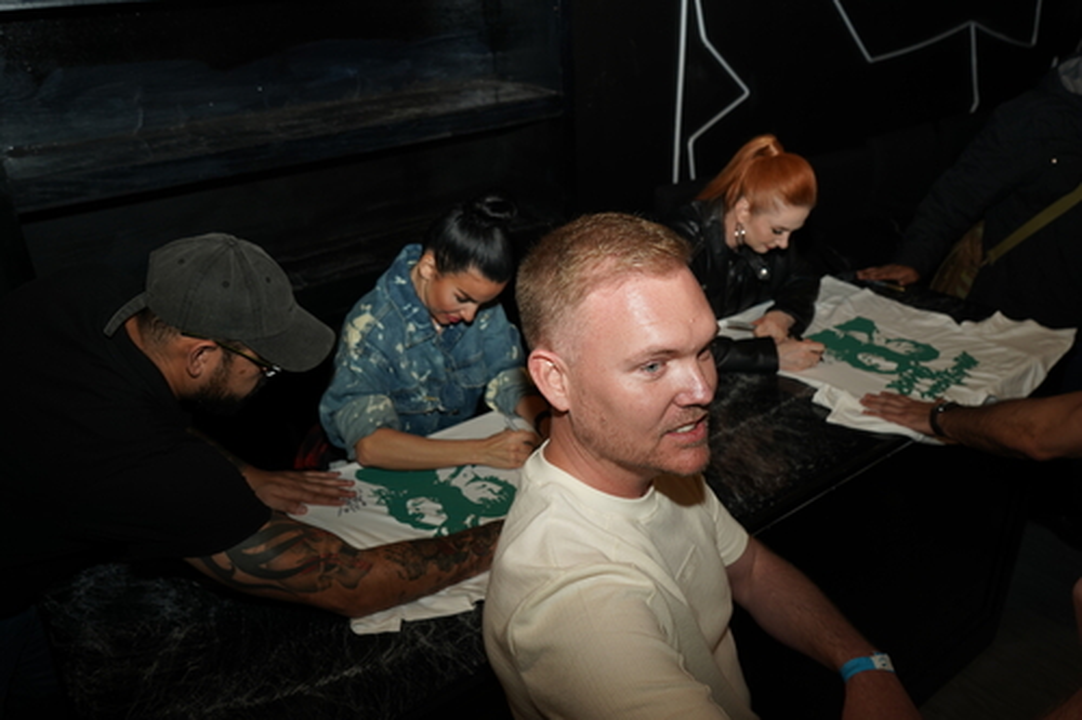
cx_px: 541
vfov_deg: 46.4
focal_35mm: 28
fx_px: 841
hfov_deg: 65.5
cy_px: 360
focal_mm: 28
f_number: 6.3
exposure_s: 1/200
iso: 400
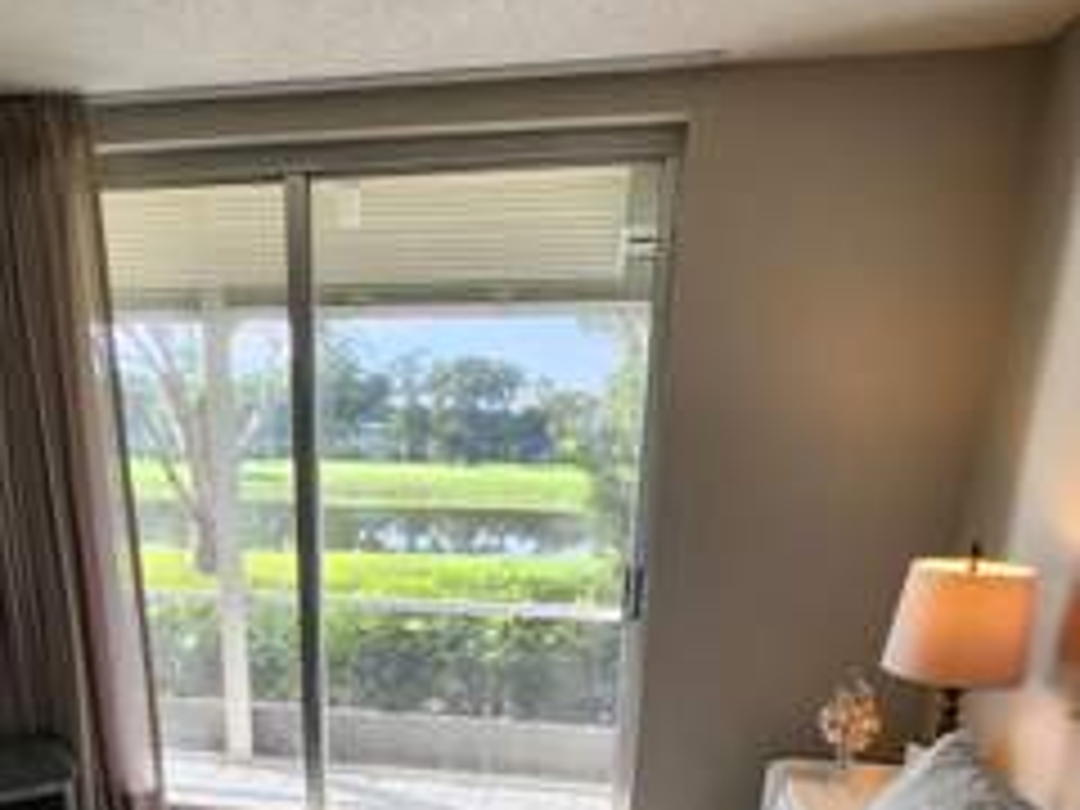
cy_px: 713
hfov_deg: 66.7
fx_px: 811
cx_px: 432
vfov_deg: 48.1
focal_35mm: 26
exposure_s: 1/120
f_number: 2.2
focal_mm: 1.74
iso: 50
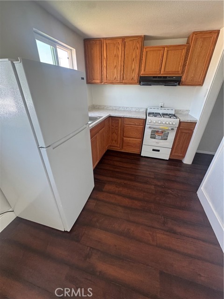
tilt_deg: -26.0
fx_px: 121
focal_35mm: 14
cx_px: 112
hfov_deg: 85.7
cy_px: 150
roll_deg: -1.7
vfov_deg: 102.1
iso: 200
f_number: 2.2
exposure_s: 1/99
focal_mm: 2.22
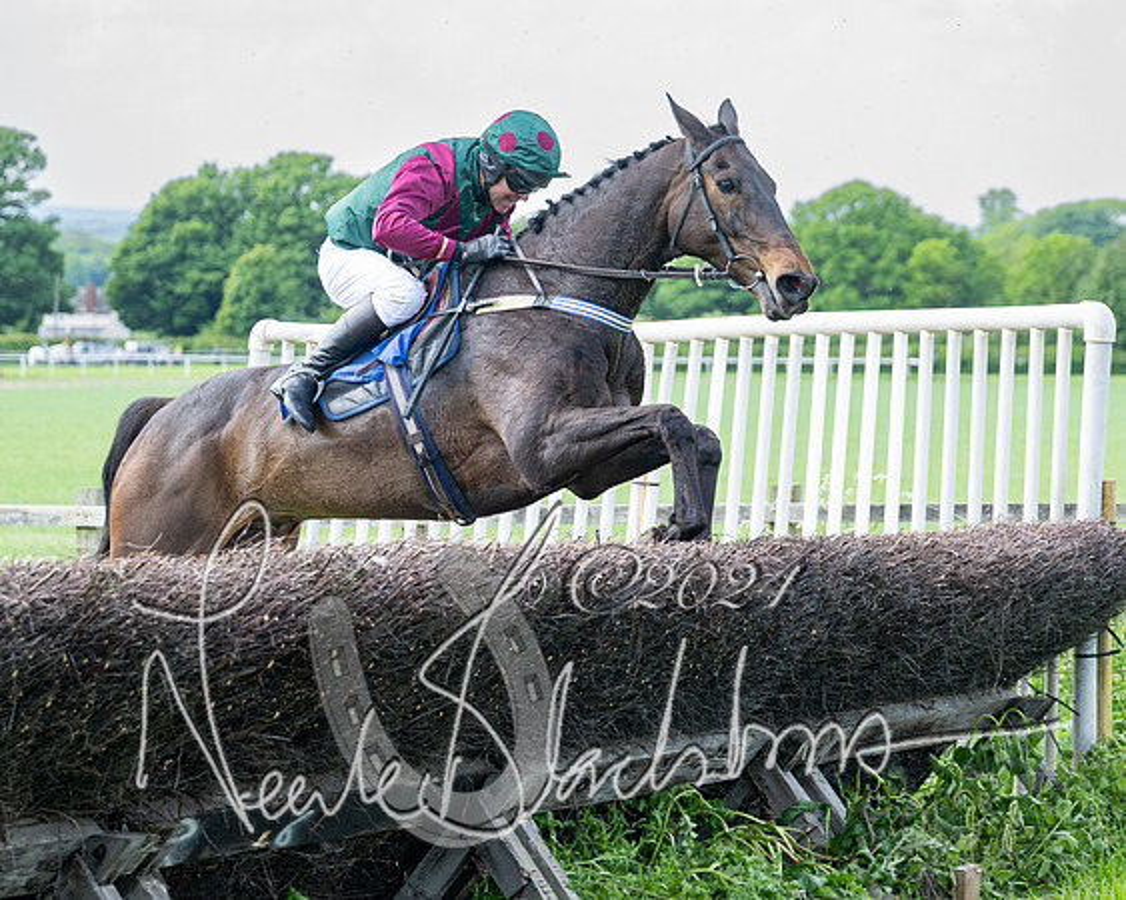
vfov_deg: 12.9
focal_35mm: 119
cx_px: 600
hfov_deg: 16.1
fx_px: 3974
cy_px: 450
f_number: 2.8
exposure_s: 1/1600
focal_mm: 70
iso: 400
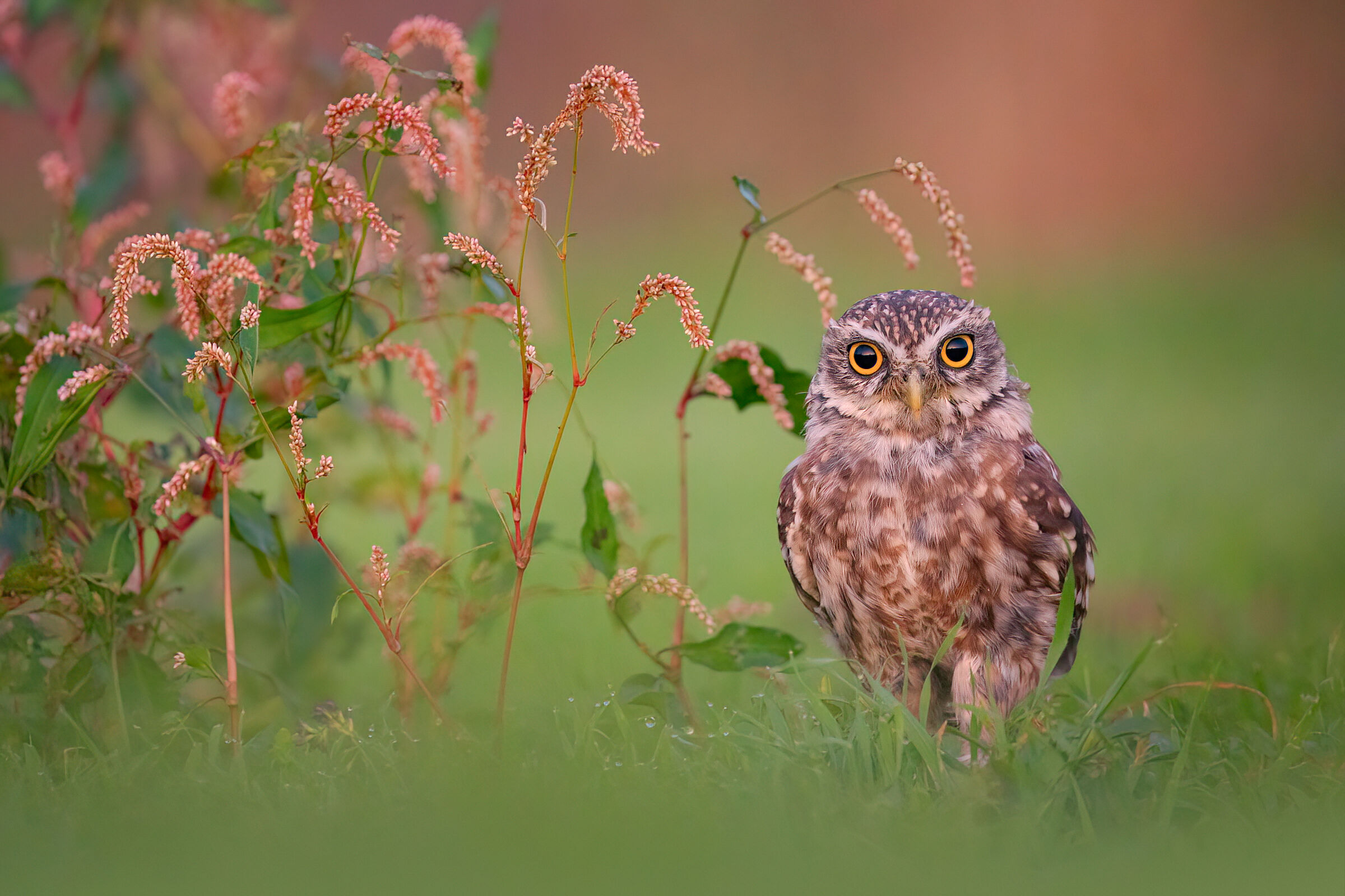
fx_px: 19352
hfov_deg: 4.0
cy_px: 448
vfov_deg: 2.7
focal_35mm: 518
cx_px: 672
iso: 5000
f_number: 6.3
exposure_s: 1/30
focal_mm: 518
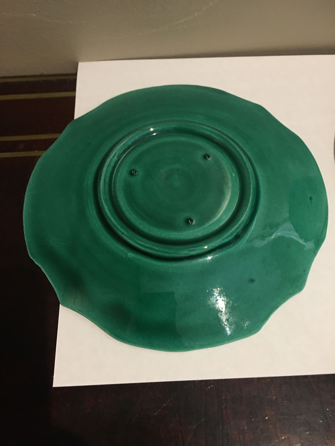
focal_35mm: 29
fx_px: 374
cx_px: 168
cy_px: 223
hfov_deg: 48.2
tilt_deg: -64.4
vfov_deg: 61.7
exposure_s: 1/10
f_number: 2.2
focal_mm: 4.15
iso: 100
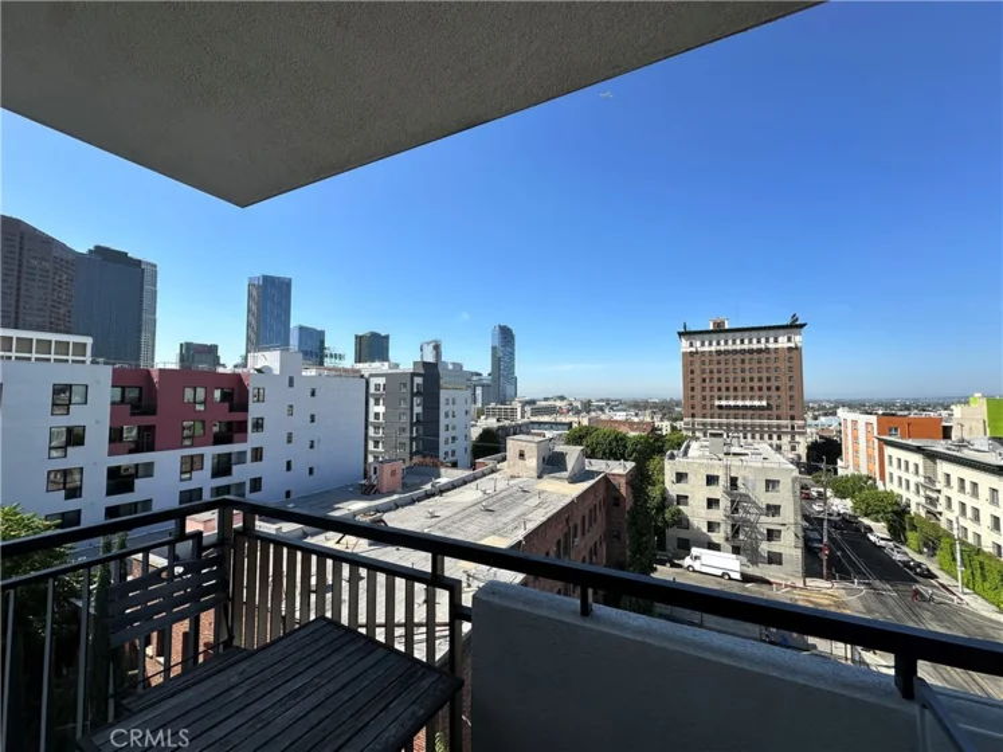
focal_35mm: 14
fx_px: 406
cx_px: 502
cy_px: 376
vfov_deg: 85.7
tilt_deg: +3.5
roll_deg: -0.8
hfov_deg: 102.1
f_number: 2.2
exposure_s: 1/2304
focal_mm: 2.22
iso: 50
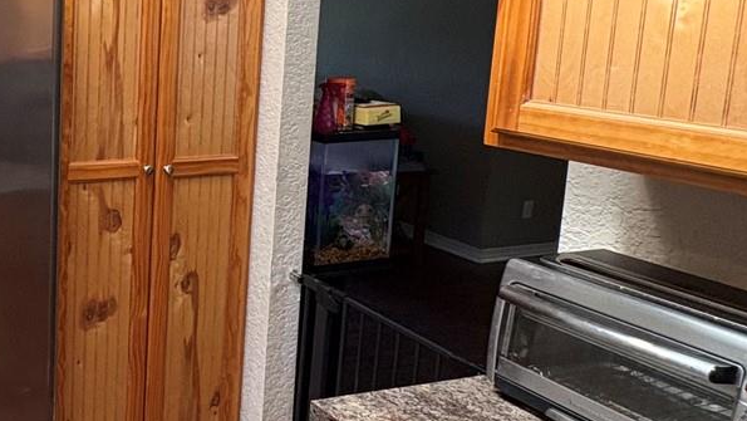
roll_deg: -0.8
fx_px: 812
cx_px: -33
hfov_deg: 41.5
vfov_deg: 28.7
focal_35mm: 41
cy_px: 114
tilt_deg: -7.9
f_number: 2.2
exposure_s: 1/99
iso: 160
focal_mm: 2.22
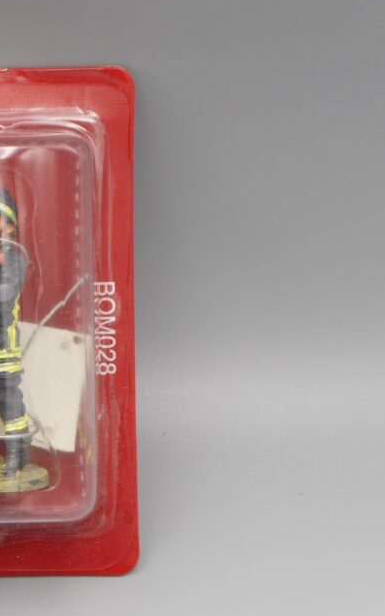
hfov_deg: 8.0
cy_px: 292
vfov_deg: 12.9
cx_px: -33
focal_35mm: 162
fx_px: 2720
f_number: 4.9
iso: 80
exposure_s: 1/40
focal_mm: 16.4
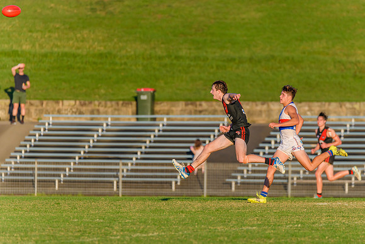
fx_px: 4868
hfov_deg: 4.3
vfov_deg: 2.9
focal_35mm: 480
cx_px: 207
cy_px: 138
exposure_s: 1/1600
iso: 900
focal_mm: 420
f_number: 6
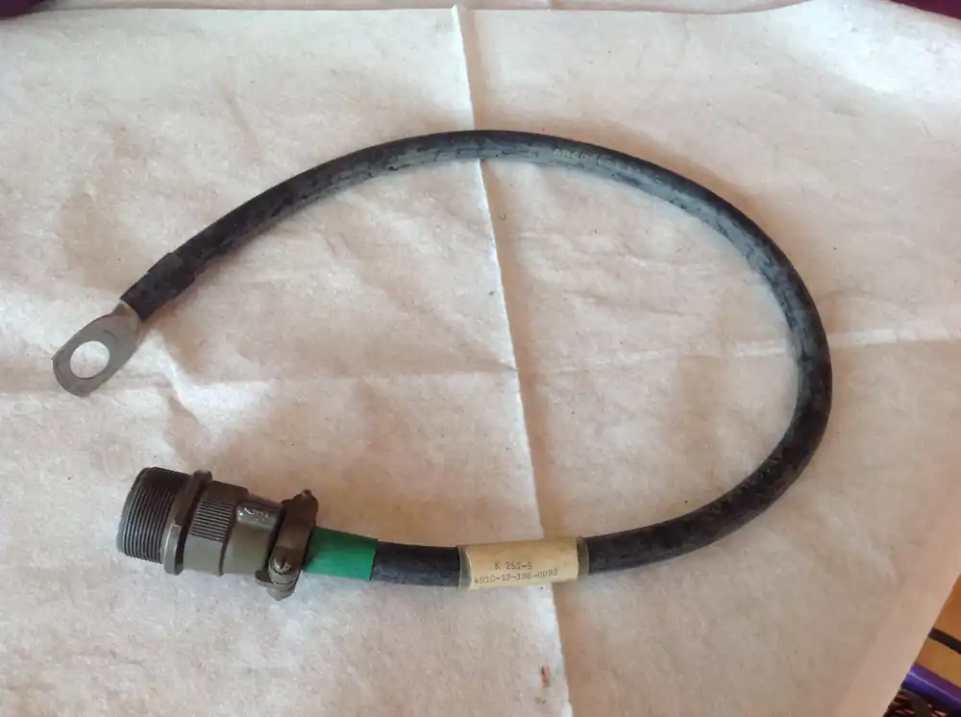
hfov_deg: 52.7
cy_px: 358
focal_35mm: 35
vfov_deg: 40.6
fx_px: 970
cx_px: 480
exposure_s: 1/60
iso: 80
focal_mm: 4.28
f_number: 2.4
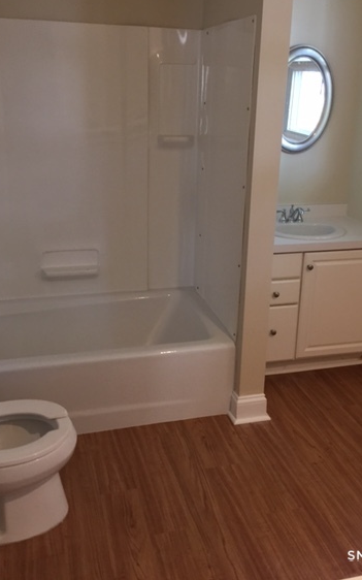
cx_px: 191
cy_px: 251
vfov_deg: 55.1
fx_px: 553
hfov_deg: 36.3
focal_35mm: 35
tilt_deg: -16.2
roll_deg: -1.5
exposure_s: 1/30
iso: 125
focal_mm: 4.15
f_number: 2.2
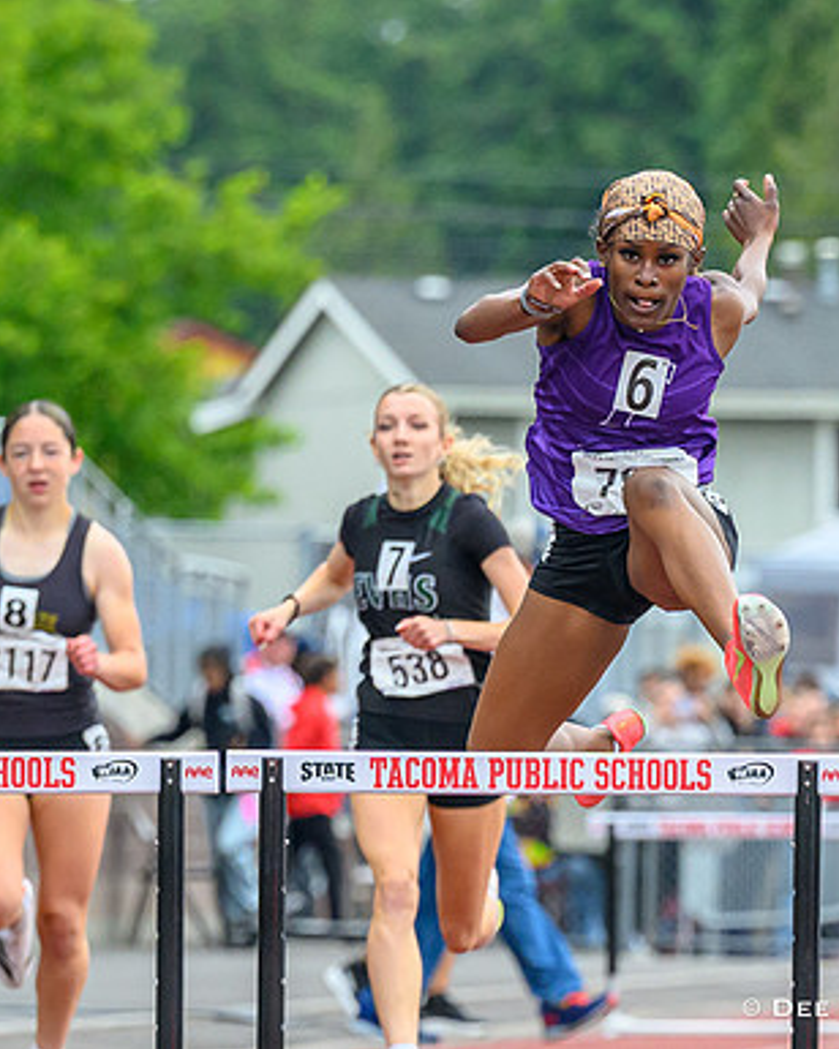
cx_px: 628
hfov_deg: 2.5
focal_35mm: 611
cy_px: 770
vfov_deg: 3.2
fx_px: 18965
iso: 1400
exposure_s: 1/1600
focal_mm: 200
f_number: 4.5
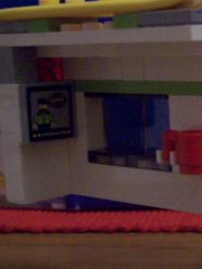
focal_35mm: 93
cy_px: 158
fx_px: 724
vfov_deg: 21.1
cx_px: 330
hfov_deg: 14.5
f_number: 2.7
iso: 200
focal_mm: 6
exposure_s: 1/8
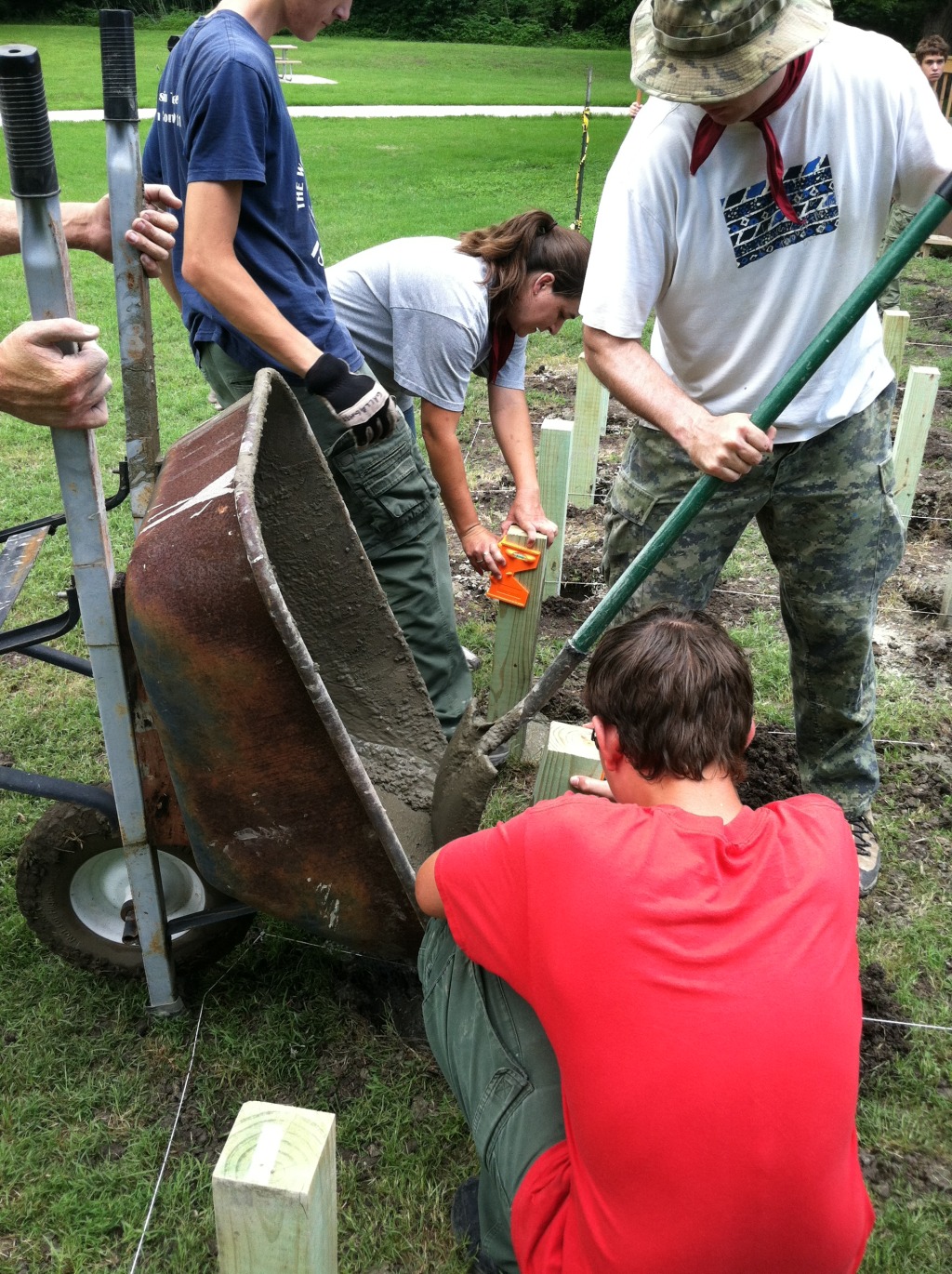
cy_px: 637
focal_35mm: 35
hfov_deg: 40.6
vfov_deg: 52.7
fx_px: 1286
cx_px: 476
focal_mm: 3.85
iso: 80
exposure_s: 1/172
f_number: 2.8
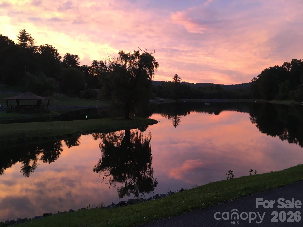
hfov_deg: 61.7
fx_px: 254
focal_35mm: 29
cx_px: 152
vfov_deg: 48.2
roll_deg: -0.5
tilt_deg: -3.9
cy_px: 114
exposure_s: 1/30
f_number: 2.2
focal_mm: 4.15
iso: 50
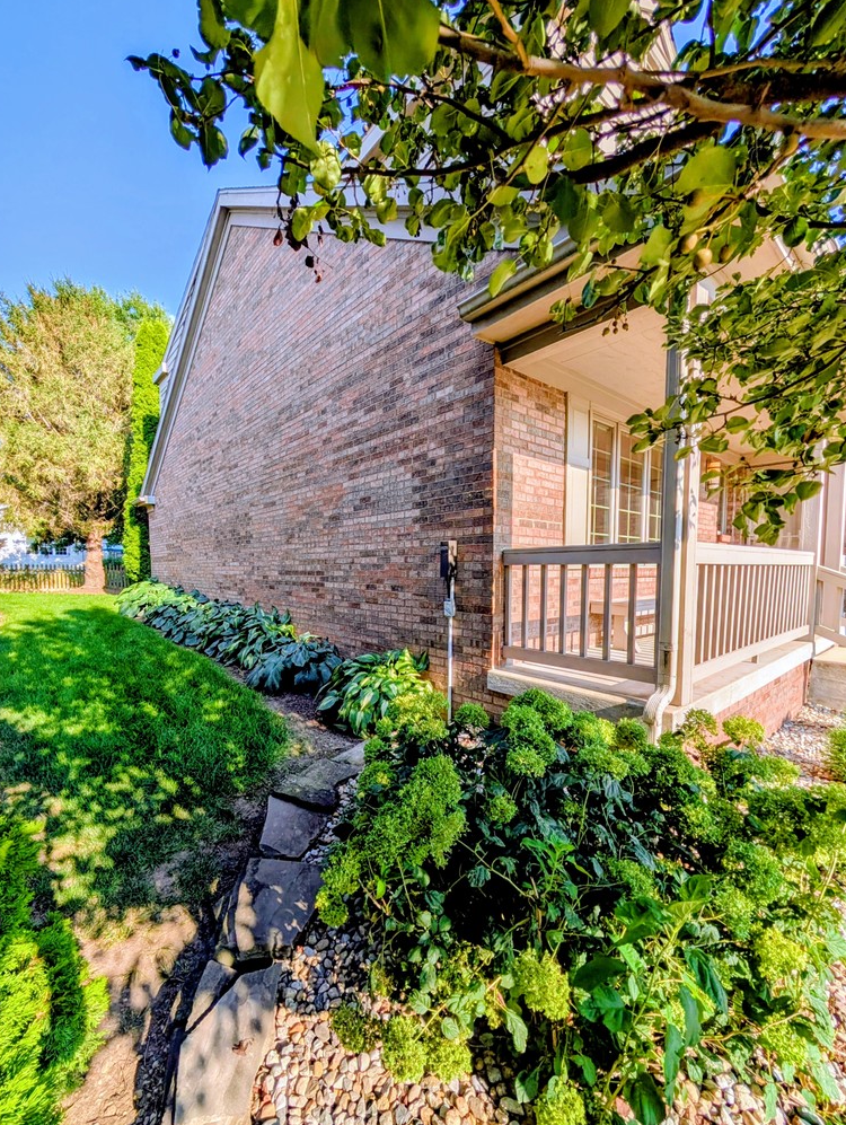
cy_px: 595
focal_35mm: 13
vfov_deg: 106.0
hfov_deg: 89.8
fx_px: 423
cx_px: 390
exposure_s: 1/1499
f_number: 1.7
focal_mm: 2.02
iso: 48
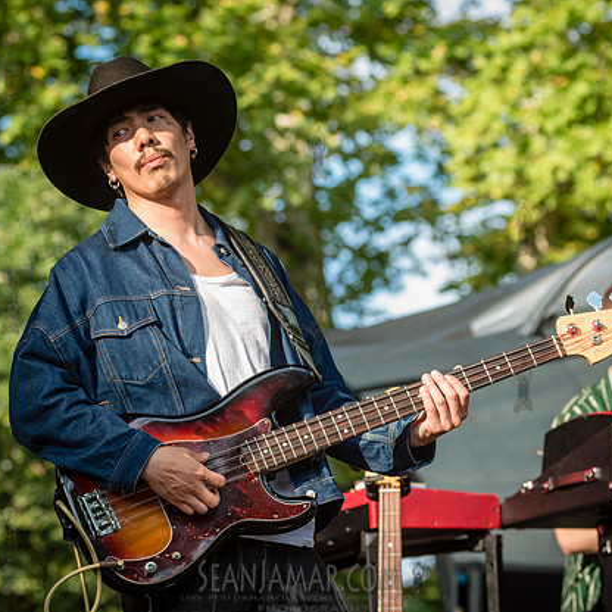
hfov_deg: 10.6
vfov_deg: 10.6
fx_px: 3300
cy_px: 286
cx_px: 253
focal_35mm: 165
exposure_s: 1/800
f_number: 4.5
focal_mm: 105
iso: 800
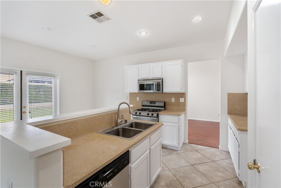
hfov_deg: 96.7
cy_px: 94
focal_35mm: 16
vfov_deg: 73.8
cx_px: 140
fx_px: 125
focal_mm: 16
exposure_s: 1/125
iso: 1250
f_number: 7.1
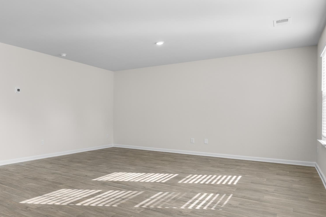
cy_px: 117
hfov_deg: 59.8
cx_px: 59
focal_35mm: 28
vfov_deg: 46.6
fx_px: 252
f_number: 6.3
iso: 200
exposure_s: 1/10
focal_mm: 11
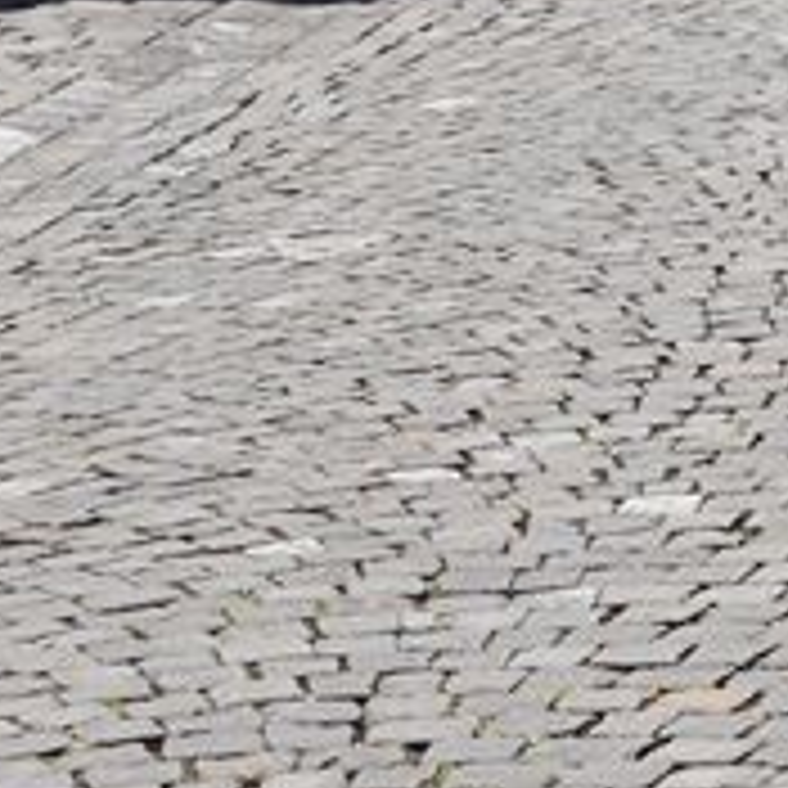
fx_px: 6001
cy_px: -1301
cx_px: 1765
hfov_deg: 7.1
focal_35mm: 233
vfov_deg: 7.0
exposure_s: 1/100
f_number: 14
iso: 100
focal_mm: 24
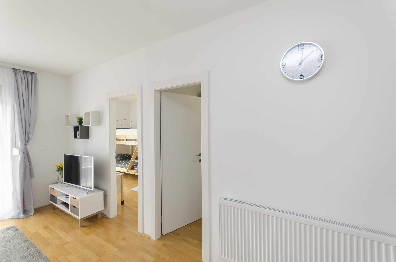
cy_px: 131
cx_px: 198
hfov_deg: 100.5
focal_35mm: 15
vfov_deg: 77.1
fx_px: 165
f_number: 4
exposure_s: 1/60
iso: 360
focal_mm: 10
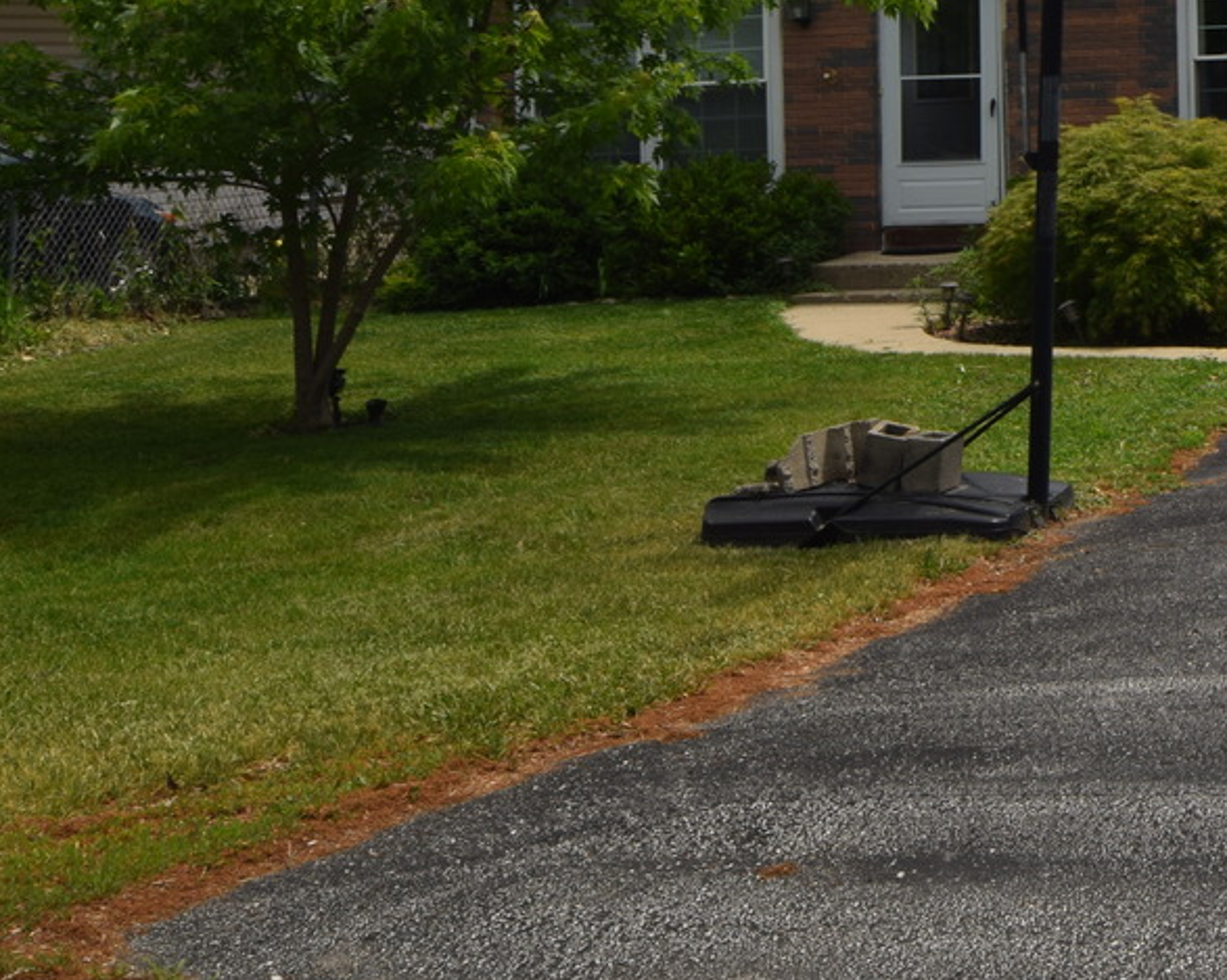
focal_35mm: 58
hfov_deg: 26.7
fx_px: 2116
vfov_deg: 24.4
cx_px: 1641
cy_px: -92
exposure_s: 1/200
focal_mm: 15
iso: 100
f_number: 11
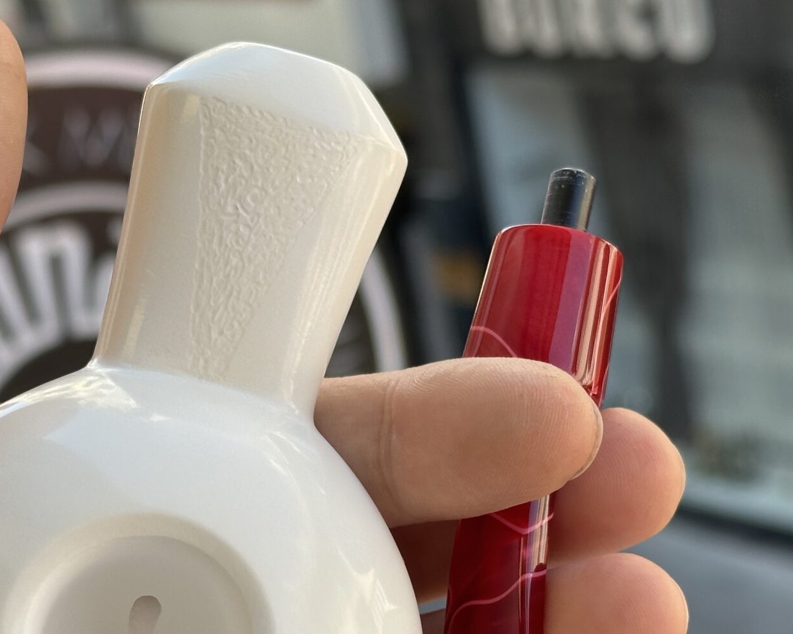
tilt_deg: -19.6
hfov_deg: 19.8
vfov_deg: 15.8
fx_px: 2276
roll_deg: +11.5
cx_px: 336
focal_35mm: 97
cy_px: 455
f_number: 1.78
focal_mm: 6.86
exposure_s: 1/587
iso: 64
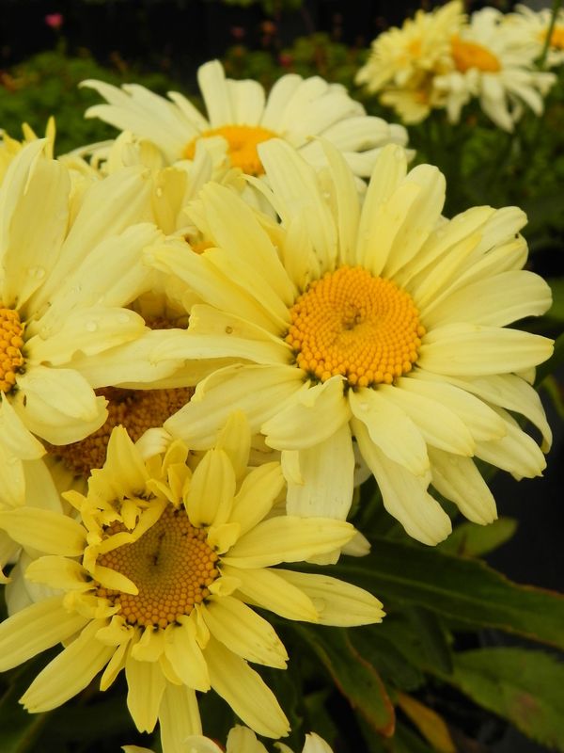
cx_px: 282
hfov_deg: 38.7
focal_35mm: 37
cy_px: 376
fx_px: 804
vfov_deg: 50.1
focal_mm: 6.6
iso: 160
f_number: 4
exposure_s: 1/2000
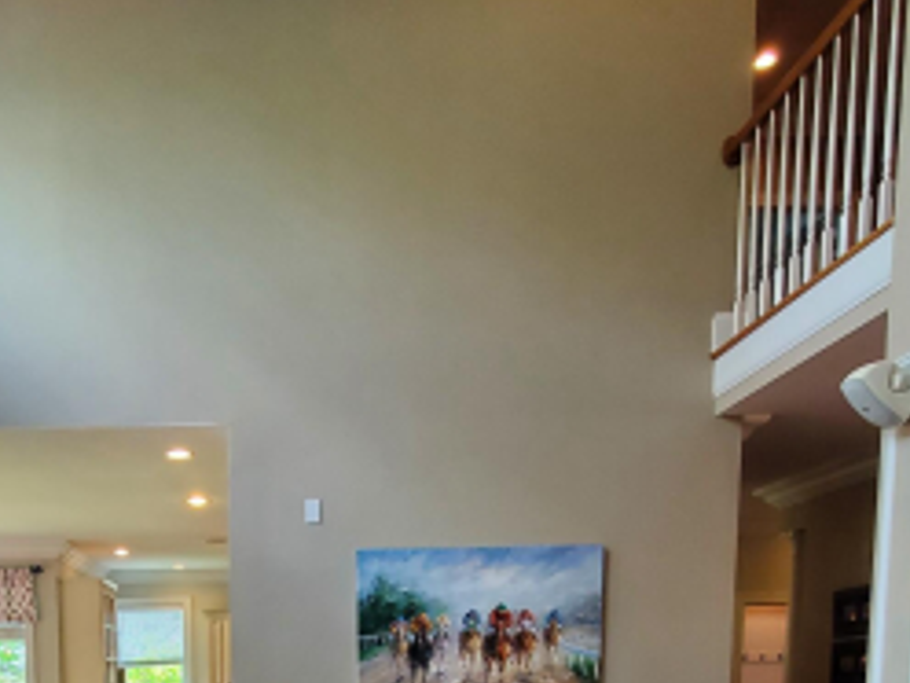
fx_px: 920
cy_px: 782
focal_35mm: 35
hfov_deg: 51.1
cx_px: 262
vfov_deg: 34.2
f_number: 2.2
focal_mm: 1.8
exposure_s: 1/60
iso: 160
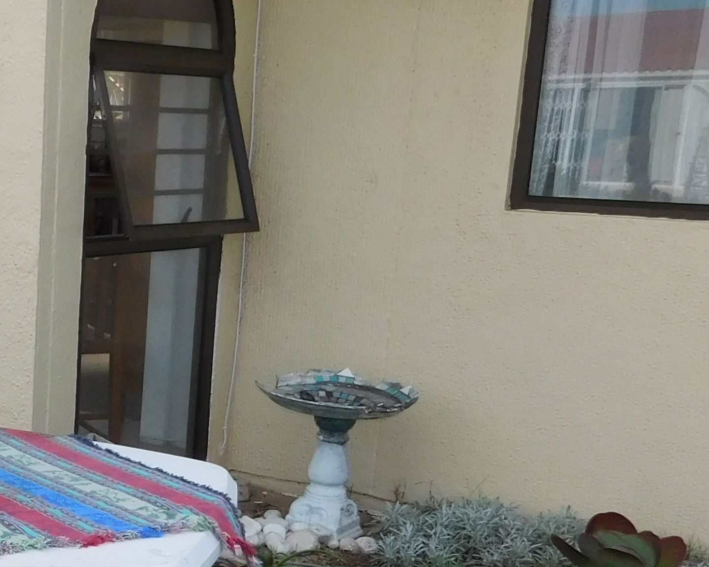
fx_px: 1511
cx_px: -150
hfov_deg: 24.0
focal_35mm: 72
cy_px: 533
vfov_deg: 20.7
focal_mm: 4
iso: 125
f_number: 3
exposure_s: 1/1000
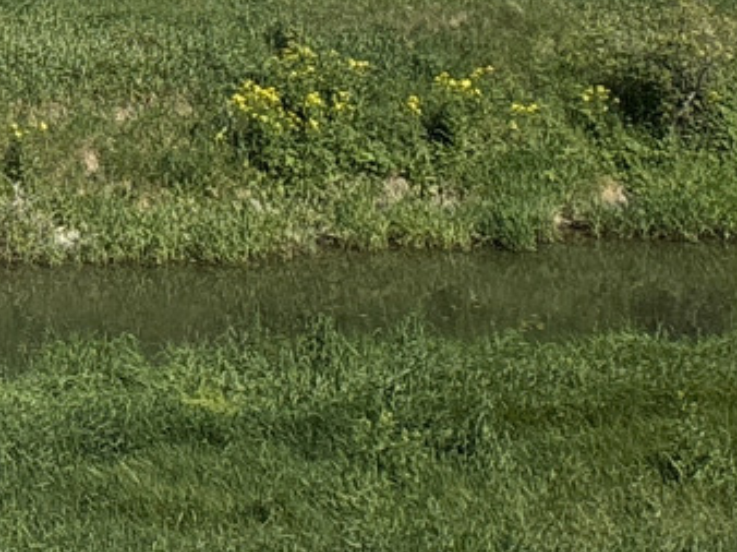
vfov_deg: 8.8
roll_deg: -1.0
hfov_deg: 10.9
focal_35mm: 154
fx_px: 3276
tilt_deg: +4.9
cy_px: -744
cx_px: -1012
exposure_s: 1/2778
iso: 50
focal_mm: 5.96
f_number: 1.6
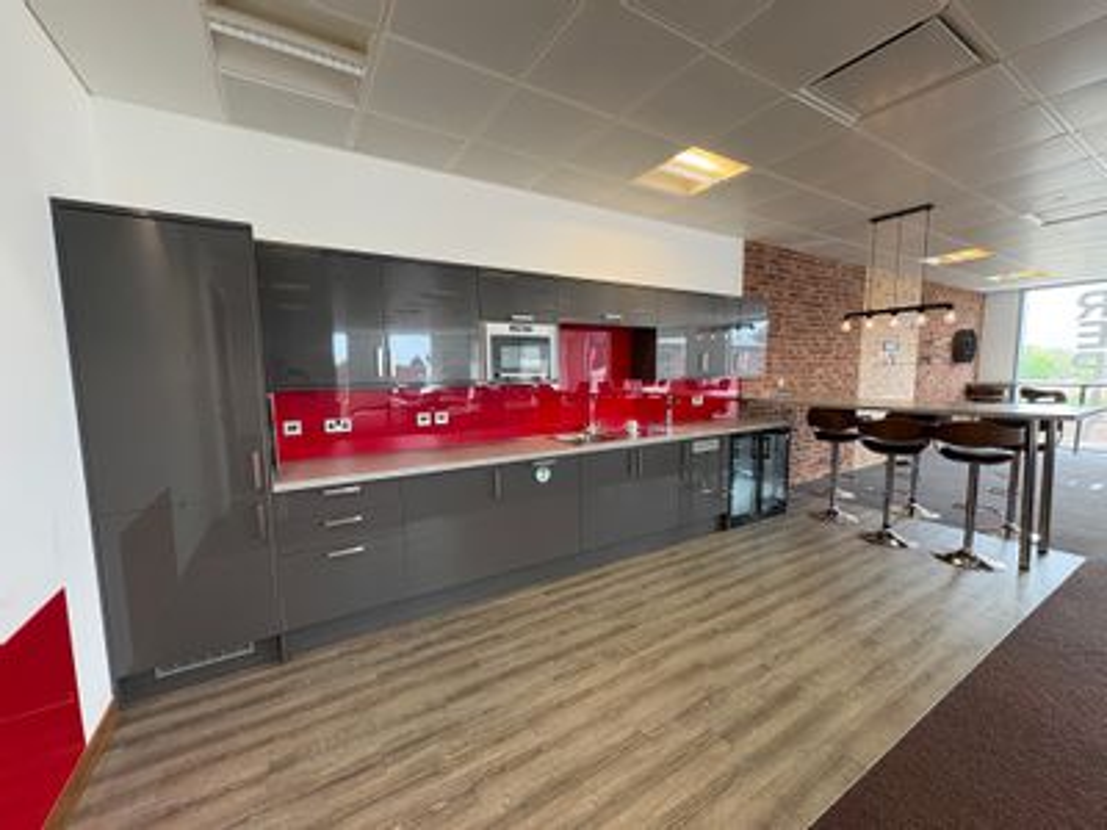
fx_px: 448
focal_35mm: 14
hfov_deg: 102.1
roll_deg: +1.3
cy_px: 415
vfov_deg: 85.7
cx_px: 554
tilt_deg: -5.9
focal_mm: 2.22
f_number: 2.2
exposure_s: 1/50
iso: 125
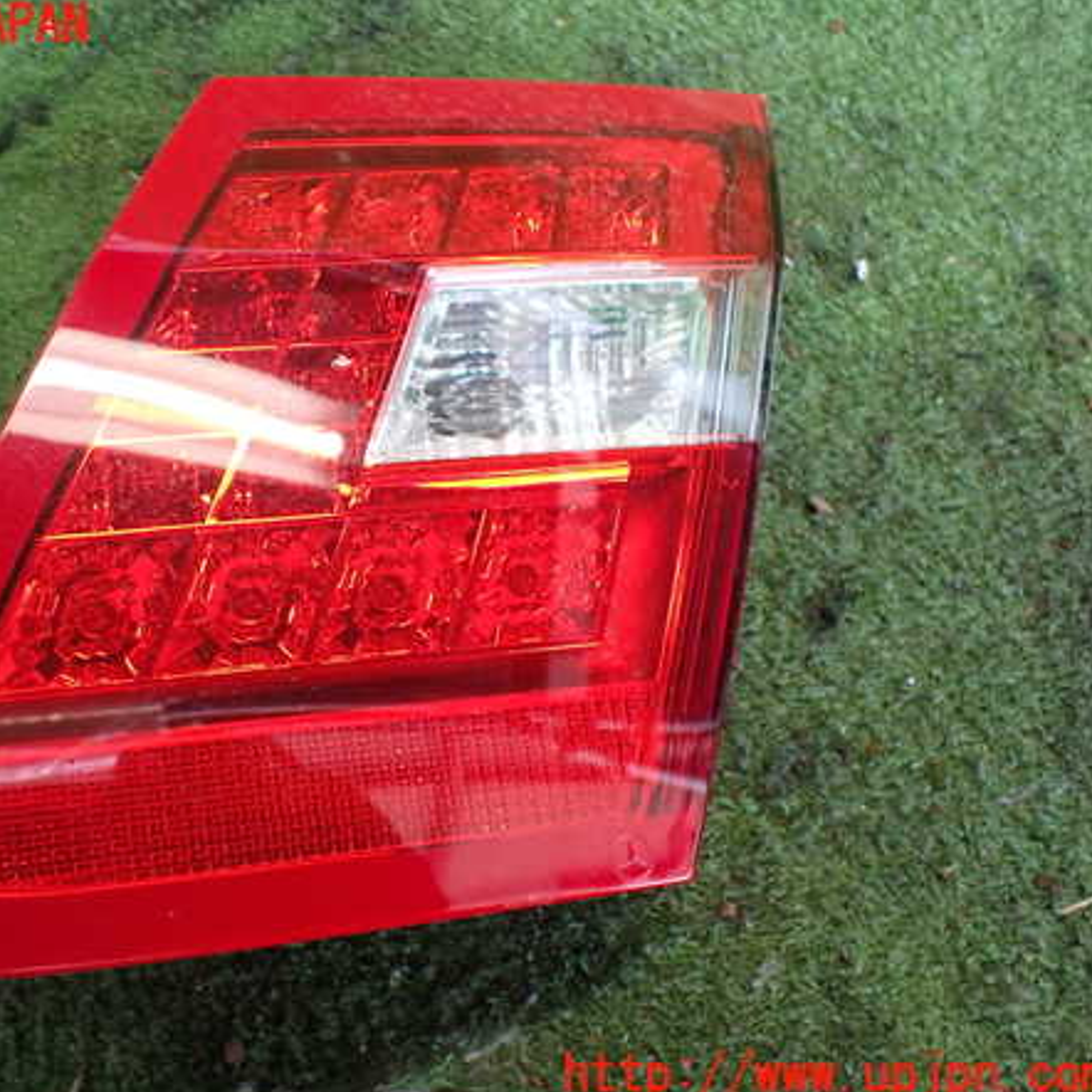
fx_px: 1285
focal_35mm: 36
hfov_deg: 45.5
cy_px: 551
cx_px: 380
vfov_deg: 46.0
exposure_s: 1/100
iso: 800
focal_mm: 5.4
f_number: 2.3
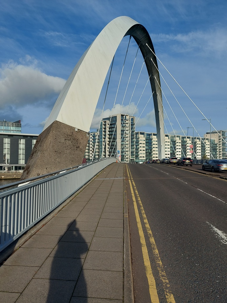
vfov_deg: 71.6
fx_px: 210
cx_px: 114
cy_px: 152
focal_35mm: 24
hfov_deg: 56.8
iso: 32
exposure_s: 1/1444
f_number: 1.8
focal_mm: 5.23
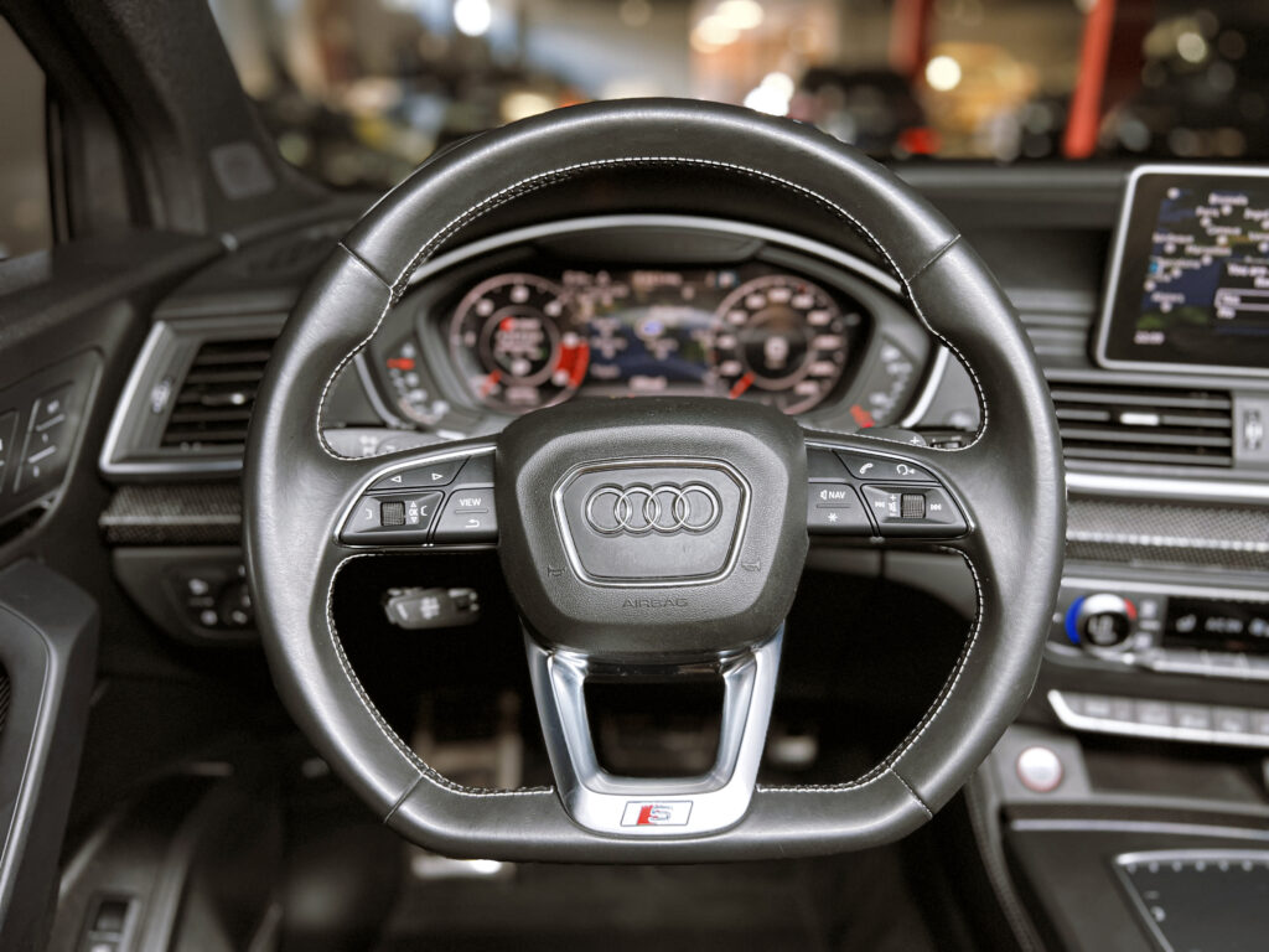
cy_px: 476
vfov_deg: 53.1
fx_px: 953
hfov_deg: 67.3
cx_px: 634
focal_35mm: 26
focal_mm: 5.7
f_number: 1.5
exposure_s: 1/50
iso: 160
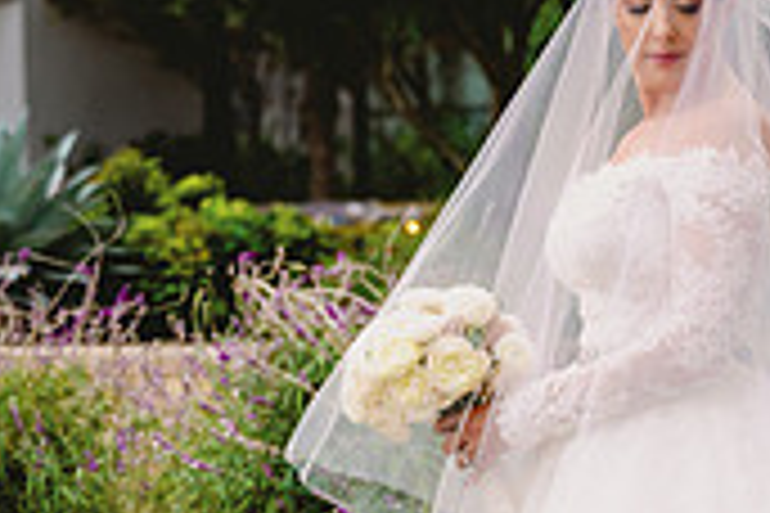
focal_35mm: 224
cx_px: 833
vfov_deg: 6.1
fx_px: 4791
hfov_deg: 9.1
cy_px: 574
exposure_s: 1/200
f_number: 3.2
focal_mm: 66
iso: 160
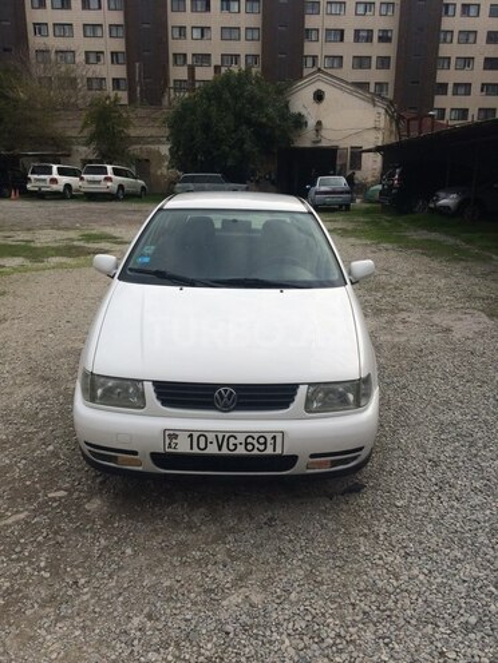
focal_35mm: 29
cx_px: 249
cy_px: 332
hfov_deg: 48.2
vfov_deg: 61.7
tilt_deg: -15.4
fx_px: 556
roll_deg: +1.3
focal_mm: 4.15
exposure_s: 1/1368
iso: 32
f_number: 2.2
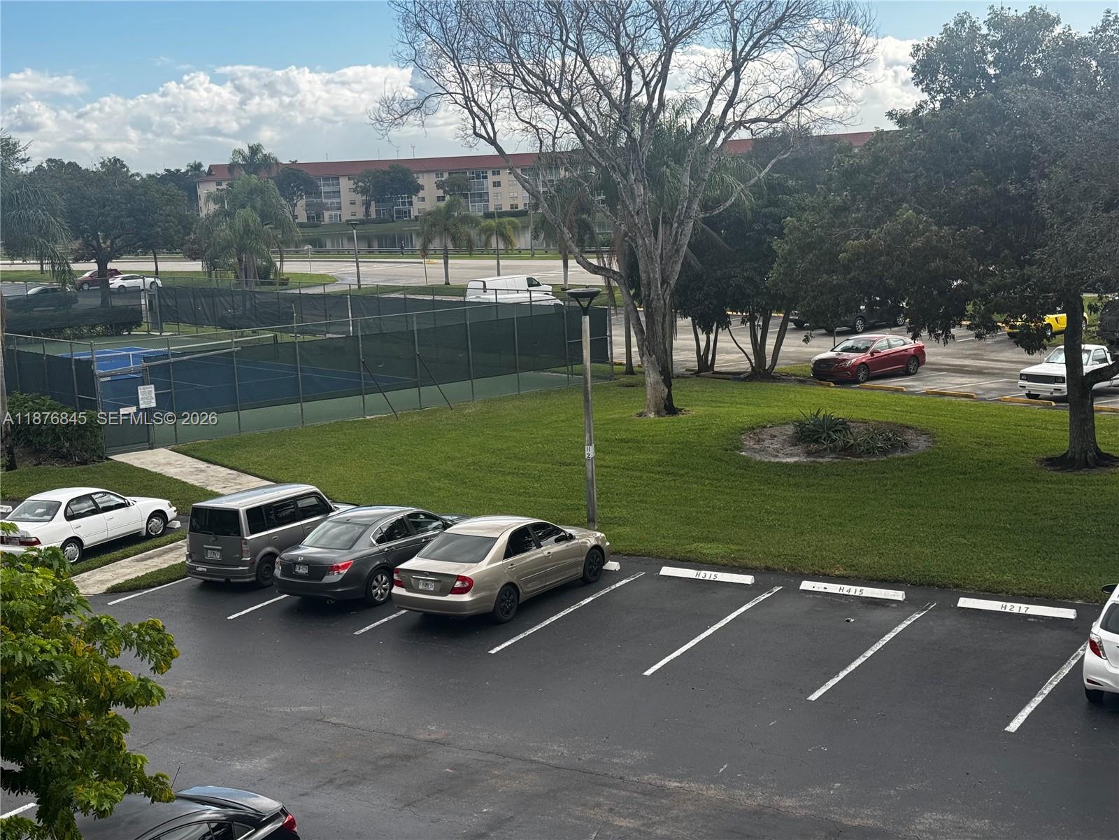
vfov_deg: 30.3
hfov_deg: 39.7
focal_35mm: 48
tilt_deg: -9.7
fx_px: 1552
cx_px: 560
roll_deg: +3.1
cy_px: 420
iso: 64
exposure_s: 1/2252
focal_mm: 6.76
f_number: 1.78
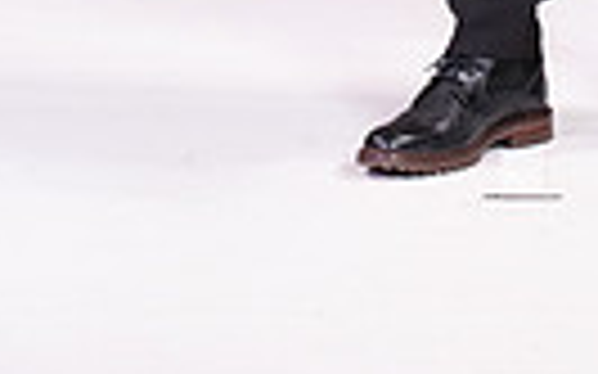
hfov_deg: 6.6
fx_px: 5148
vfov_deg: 4.1
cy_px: -604
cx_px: 564
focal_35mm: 316
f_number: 5.6
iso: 2000
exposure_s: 1/400
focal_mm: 92
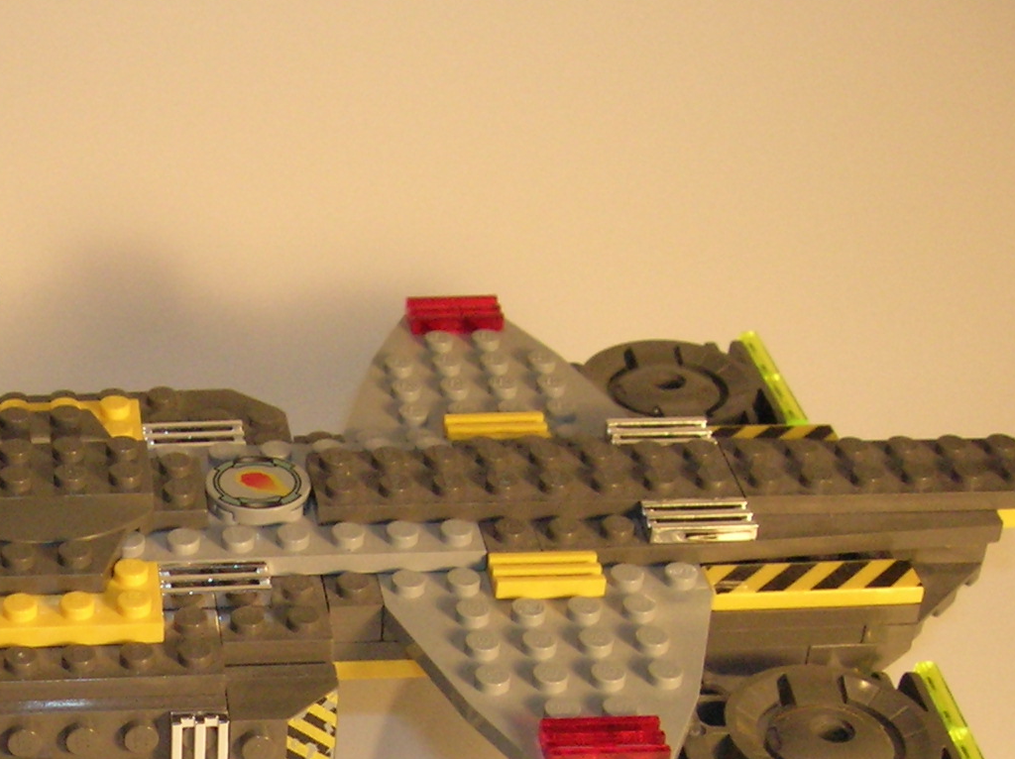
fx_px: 2226
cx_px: 58
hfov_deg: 24.8
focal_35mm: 76
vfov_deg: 18.8
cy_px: 786
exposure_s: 1/22
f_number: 2.9
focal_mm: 5.7
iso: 200
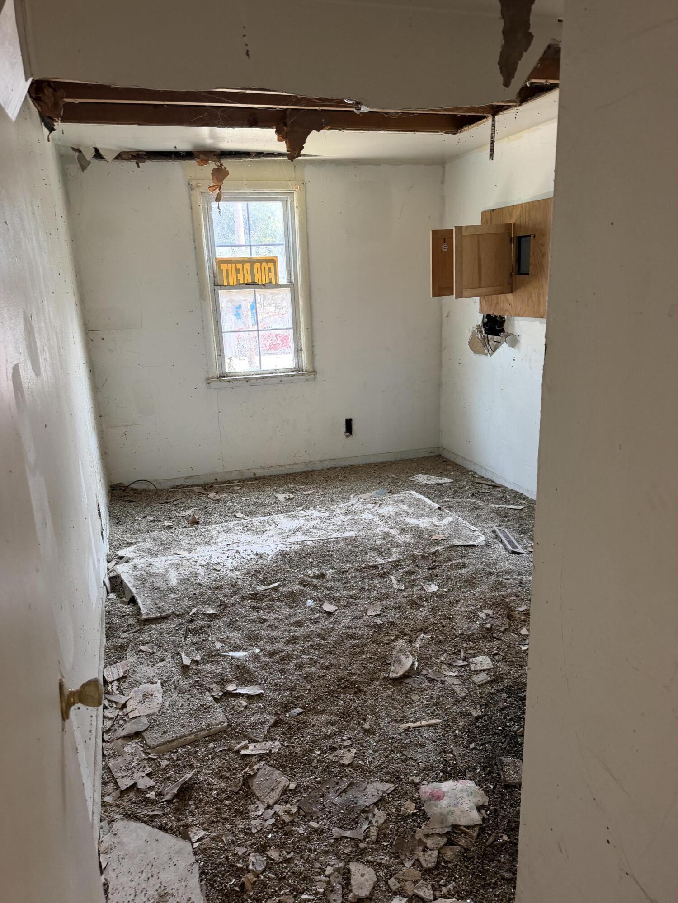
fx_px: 627
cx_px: 339
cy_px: 452
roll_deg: +1.5
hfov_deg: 56.8
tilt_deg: -14.9
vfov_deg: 71.6
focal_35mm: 24
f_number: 1.78
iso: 200
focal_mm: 6.76
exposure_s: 1/60
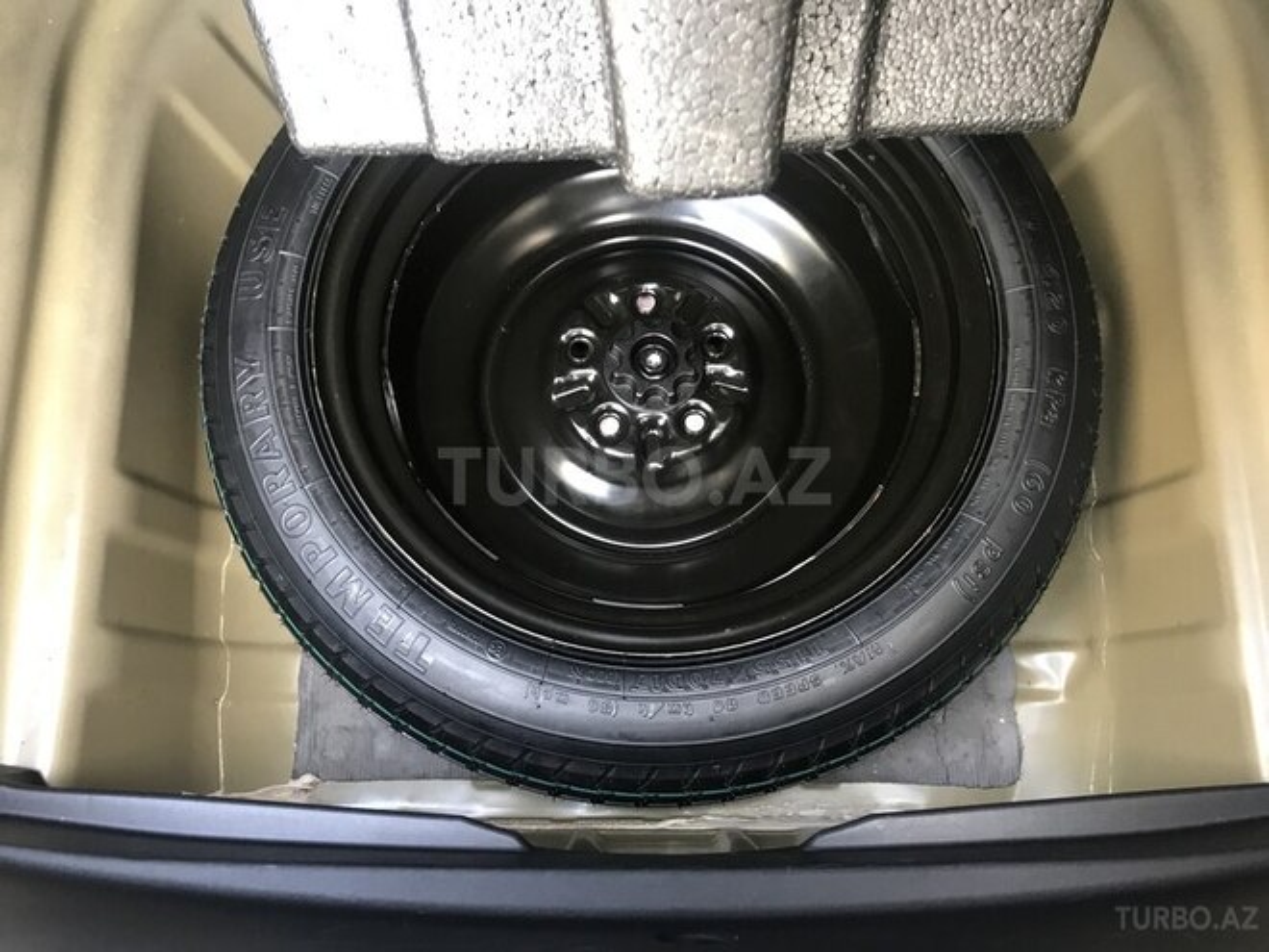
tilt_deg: -75.6
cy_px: 476
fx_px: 1026
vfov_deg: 49.7
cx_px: 634
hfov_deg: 63.4
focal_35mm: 28
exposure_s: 1/17
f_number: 1.8
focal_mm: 3.99
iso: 50
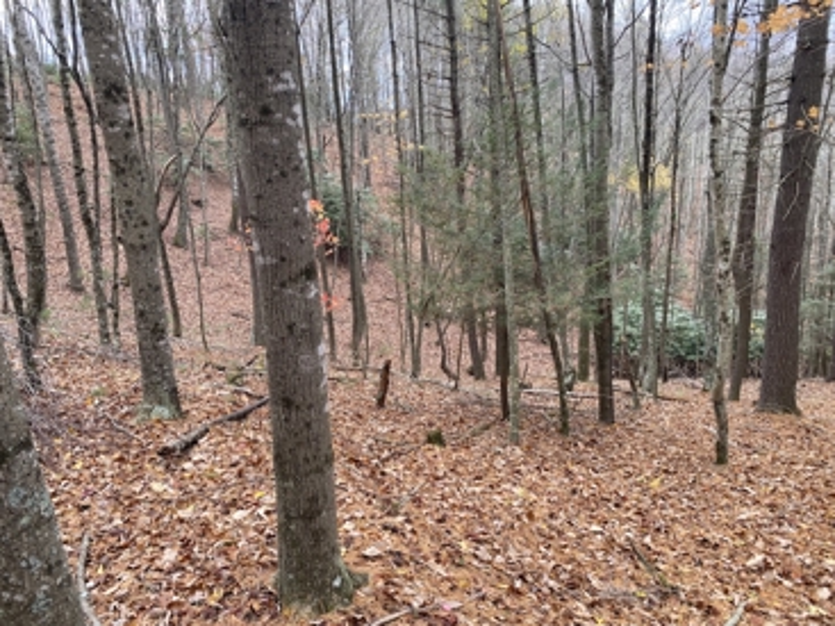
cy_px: 313
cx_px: 418
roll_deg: +5.0
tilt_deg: -14.8
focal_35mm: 26
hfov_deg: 67.3
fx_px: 627
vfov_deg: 53.0
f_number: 1.8
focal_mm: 4.25
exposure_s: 1/122
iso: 50
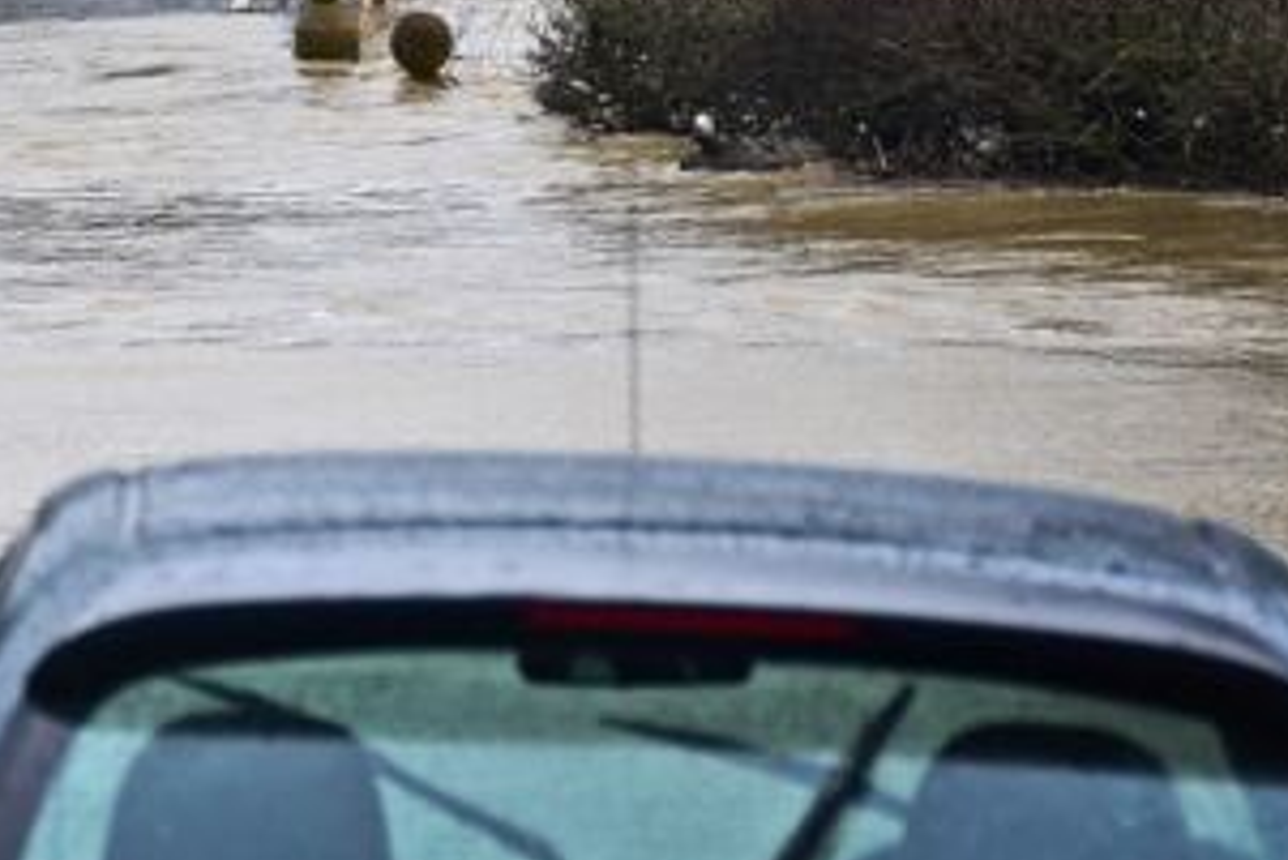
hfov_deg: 7.9
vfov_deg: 5.3
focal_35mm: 261
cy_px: -15
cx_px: 154
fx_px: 9342
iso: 200
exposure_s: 1/320
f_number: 5
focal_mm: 82
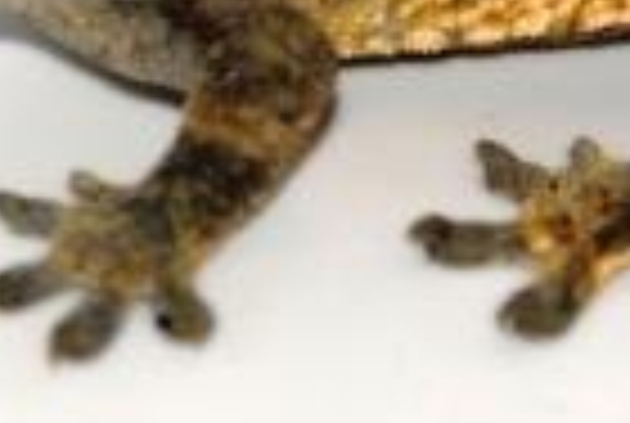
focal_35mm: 456
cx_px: 351
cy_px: -65
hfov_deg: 4.5
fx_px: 7990
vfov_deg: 3.0
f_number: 5.3
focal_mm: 95
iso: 200
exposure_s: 1/60
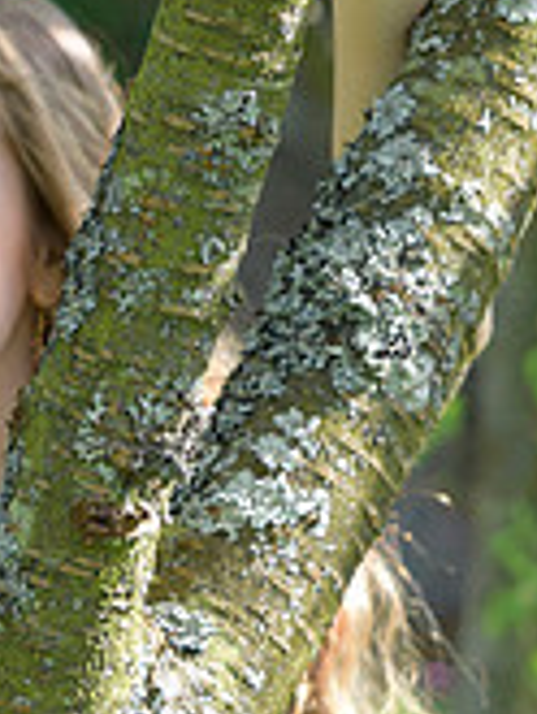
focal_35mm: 355
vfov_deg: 5.5
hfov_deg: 4.2
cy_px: 982
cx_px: -206
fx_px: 7333
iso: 400
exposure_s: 1/500
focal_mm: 70
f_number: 5.6
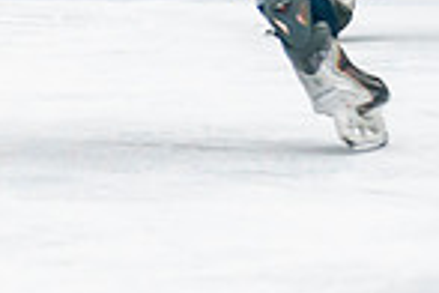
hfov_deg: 2.4
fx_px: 10584
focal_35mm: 868
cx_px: 26
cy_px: -310
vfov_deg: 1.6
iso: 2000
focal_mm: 140
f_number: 2.8
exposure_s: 1/640
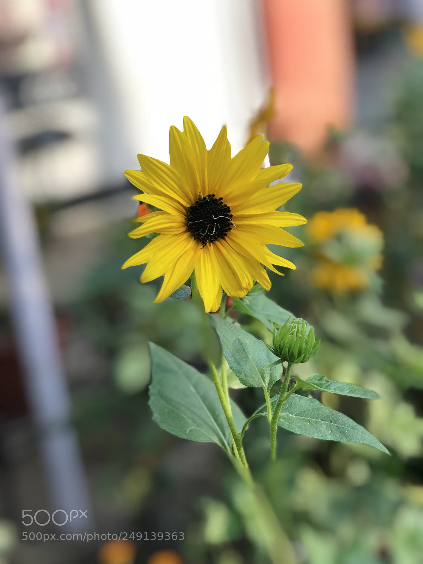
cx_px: 212
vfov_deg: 33.8
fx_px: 929
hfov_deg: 25.7
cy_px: 282
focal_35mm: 57
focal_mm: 6.6
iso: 25
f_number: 2.8
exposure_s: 1/100
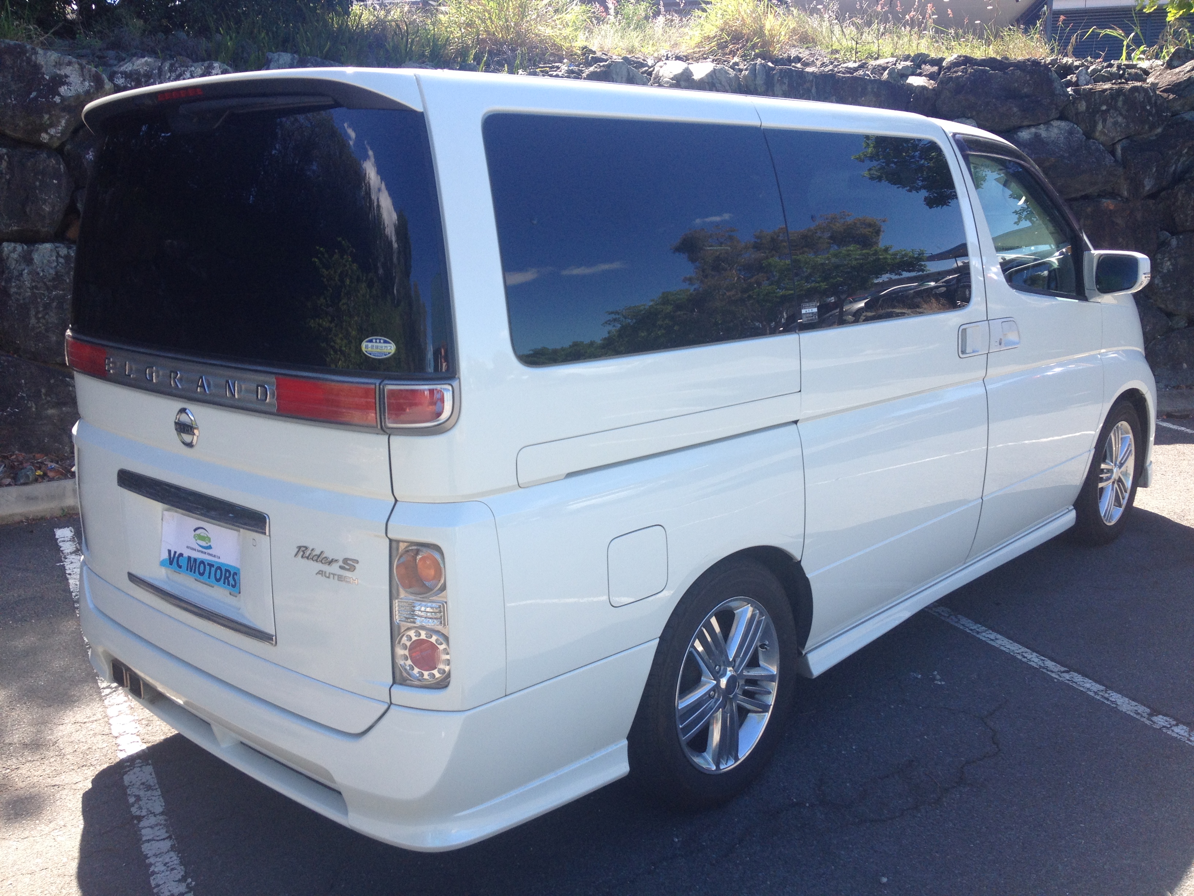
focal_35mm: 35
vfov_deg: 40.7
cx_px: 597
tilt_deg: -19.9
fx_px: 1207
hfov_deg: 52.6
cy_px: 448
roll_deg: +0.3
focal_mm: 4.28
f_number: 2.4
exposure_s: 1/406
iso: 50
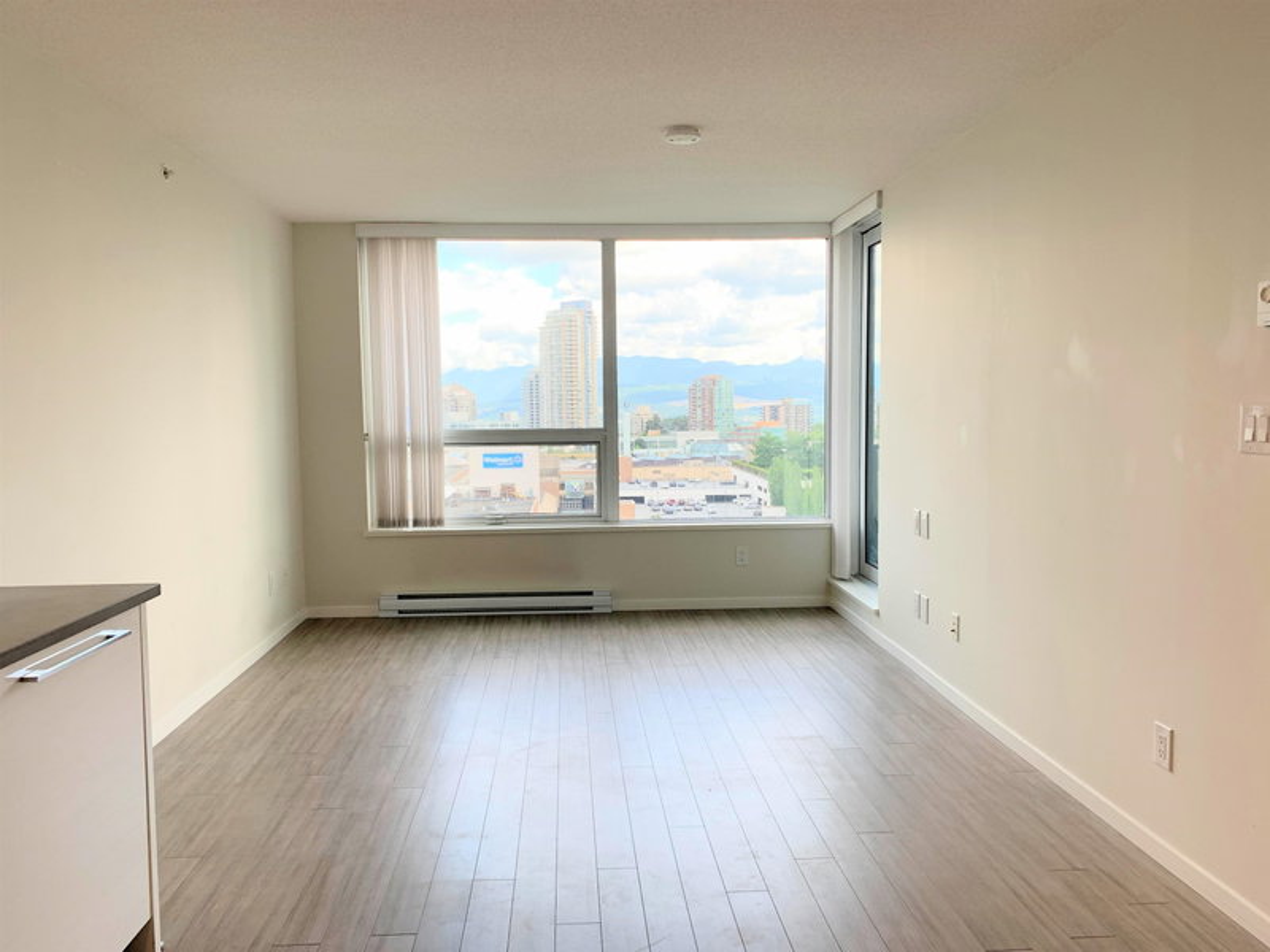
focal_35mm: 26
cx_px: 635
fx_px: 954
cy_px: 476
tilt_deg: -3.7
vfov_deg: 53.1
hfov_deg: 67.3
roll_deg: +1.4
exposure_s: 1/168
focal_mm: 4.25
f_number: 1.8
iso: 25
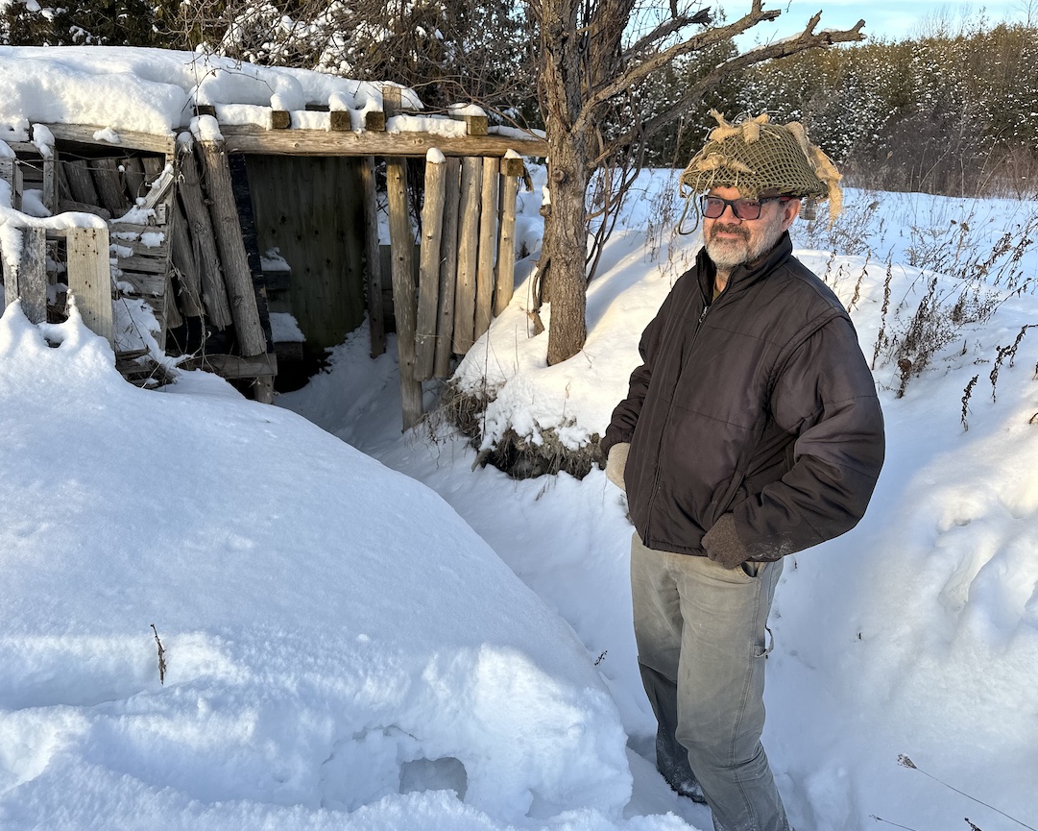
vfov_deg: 54.9
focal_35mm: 26
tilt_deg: -19.1
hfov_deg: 66.0
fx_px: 799
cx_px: 519
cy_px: 413
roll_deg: +0.5
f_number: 1.78
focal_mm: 6.86
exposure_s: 1/587
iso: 80
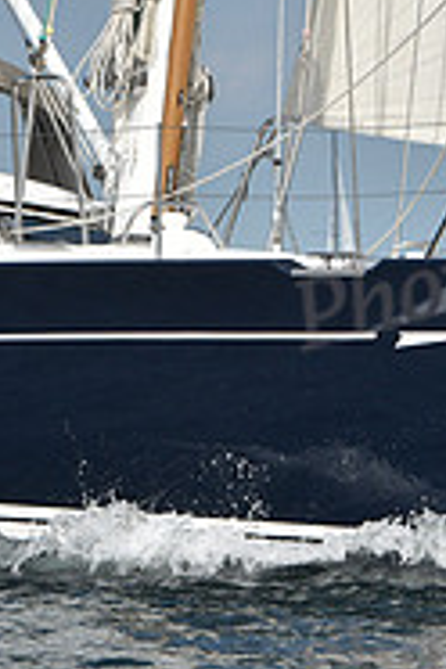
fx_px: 9272
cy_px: 120
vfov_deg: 4.1
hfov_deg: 2.8
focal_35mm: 499
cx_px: 112
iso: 320
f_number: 10
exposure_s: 1/1250
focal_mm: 160
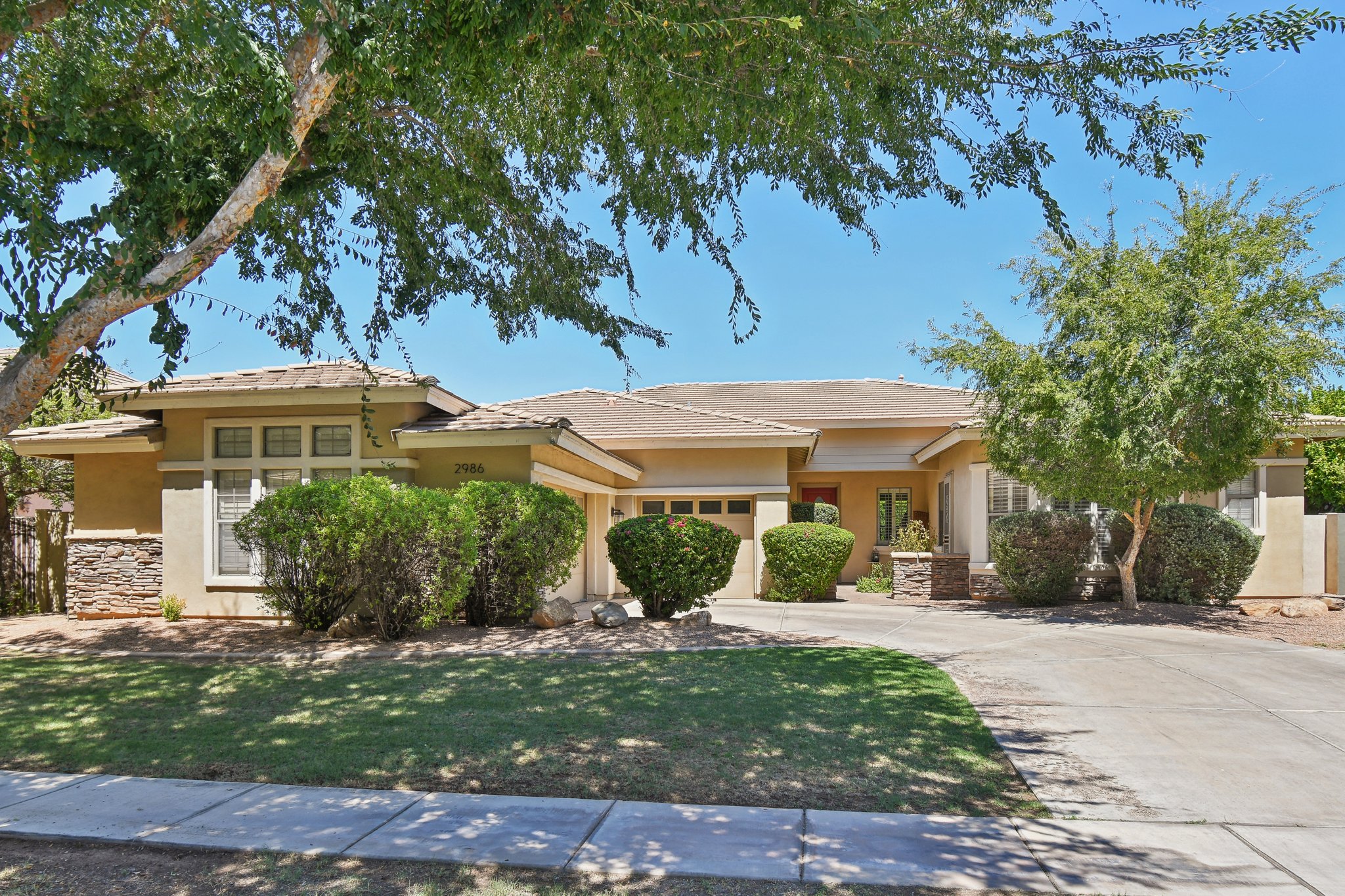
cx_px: 672
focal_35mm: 22
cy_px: 448
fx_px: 822
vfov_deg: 57.2
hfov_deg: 78.6
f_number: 8
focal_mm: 15
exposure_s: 1/125
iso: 100
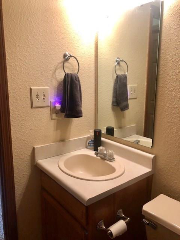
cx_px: 90
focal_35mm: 28
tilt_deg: -10.0
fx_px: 194
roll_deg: -1.0
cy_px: 120
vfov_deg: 63.4
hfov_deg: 49.7
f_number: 1.8
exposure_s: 1/15
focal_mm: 4
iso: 50
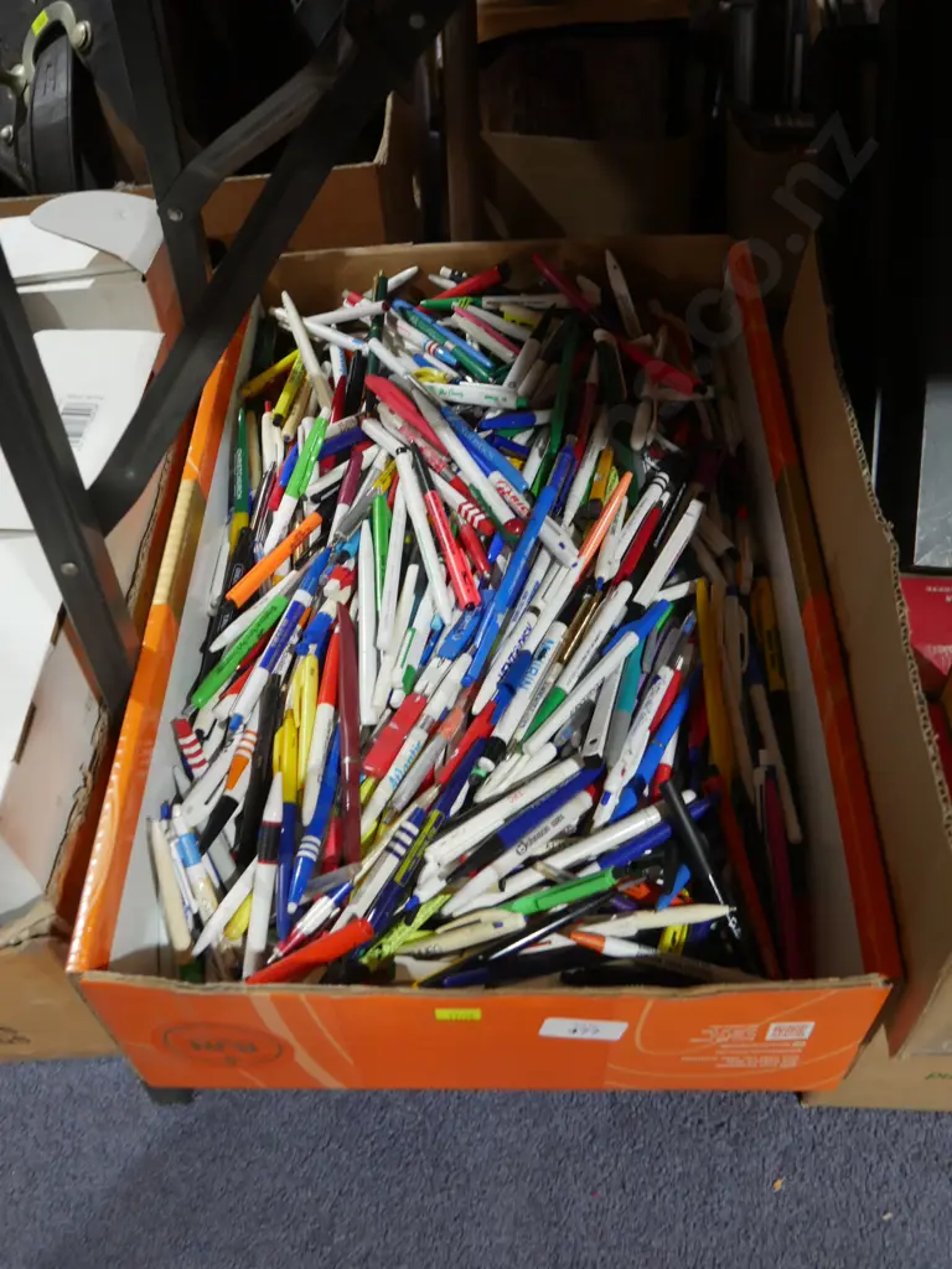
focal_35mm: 32
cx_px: 476
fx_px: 1173
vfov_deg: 56.8
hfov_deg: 44.2
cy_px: 634
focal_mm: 16
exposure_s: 1/60
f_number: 3.6
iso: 800
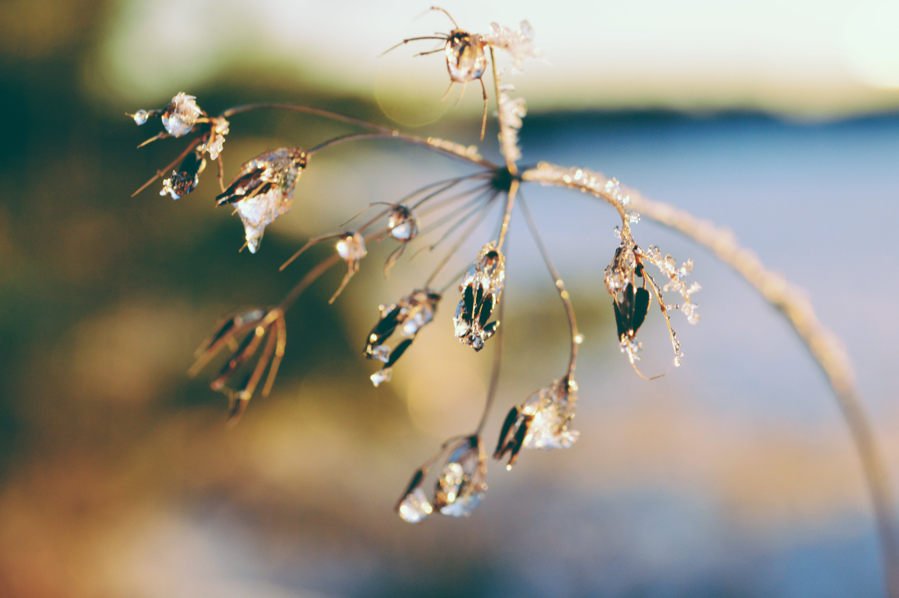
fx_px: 2246
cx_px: 450
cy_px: 299
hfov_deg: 22.6
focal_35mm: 90
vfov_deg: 15.2
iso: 400
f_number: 8
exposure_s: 1/250
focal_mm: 60
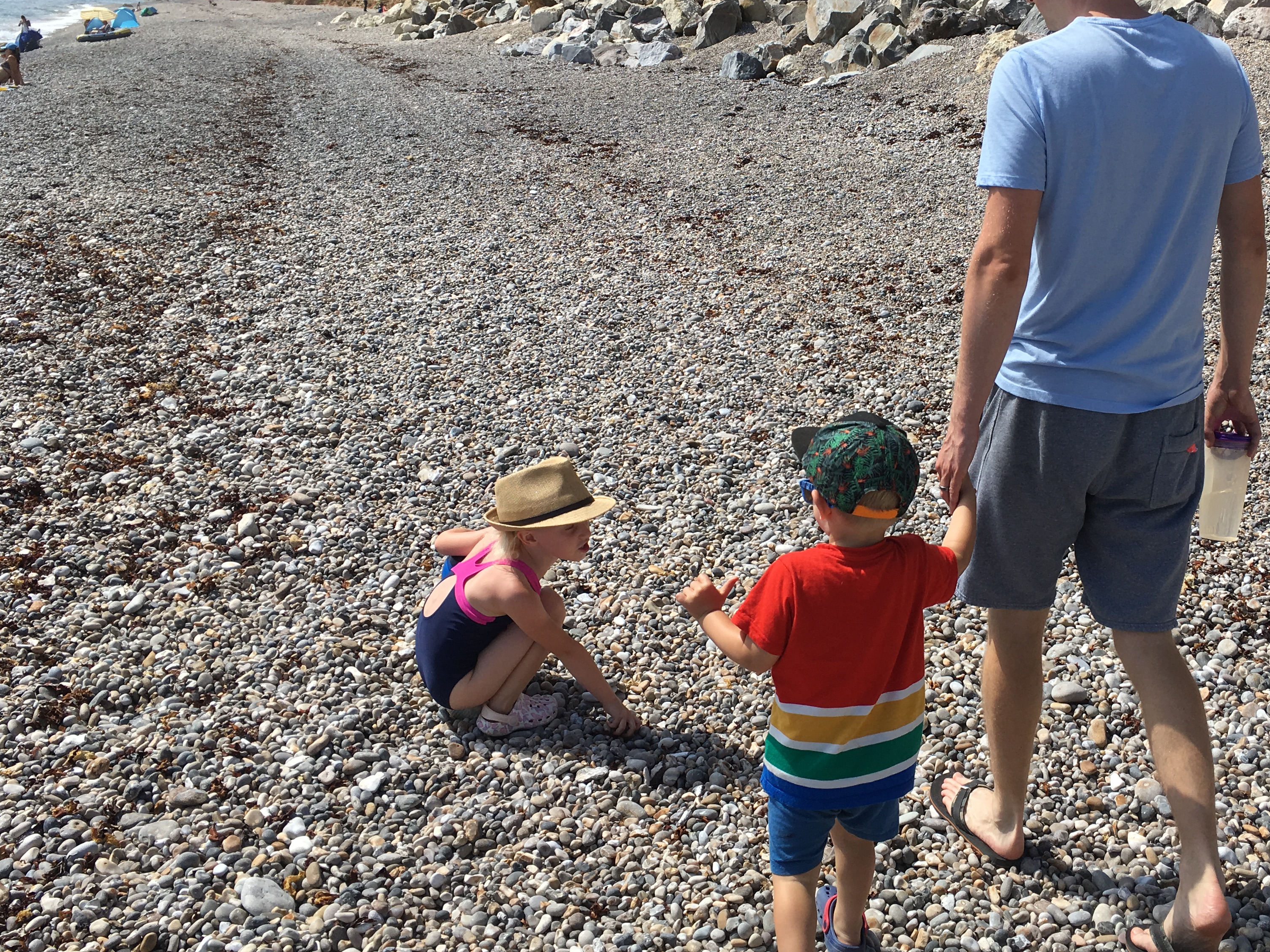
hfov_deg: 47.1
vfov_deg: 36.7
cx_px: 839
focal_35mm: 39
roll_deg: -3.2
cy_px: 393
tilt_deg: -15.4
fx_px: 1431
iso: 25
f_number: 2.2
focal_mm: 4.15
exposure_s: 1/1709
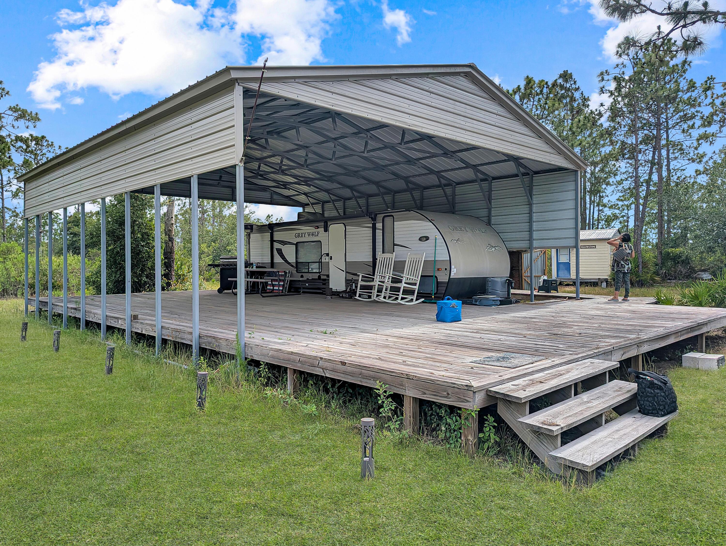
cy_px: 273
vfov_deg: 56.9
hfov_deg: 71.5
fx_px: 504
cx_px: 363
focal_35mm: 24
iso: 45
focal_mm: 6.81
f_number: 1.85
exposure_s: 1/3534
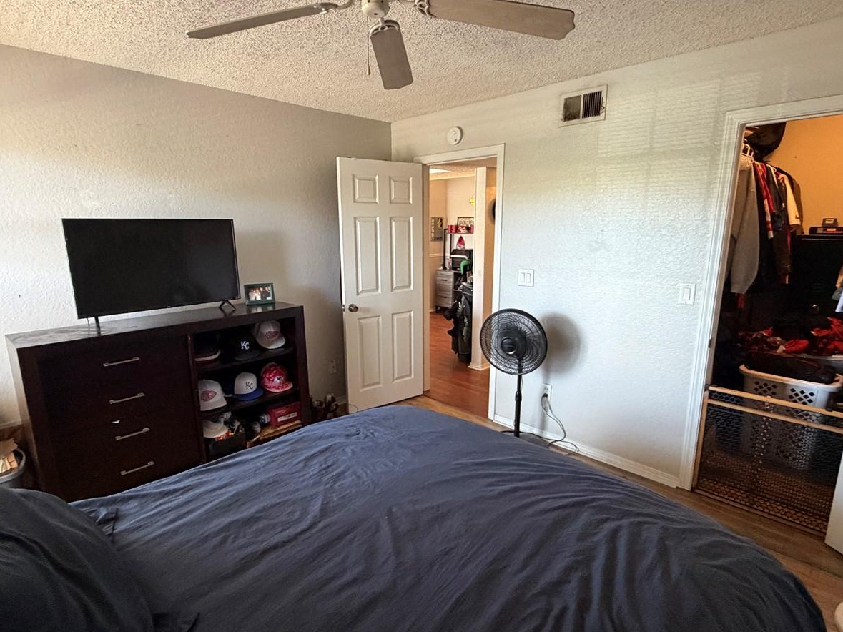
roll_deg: +0.5
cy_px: 320
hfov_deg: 84.6
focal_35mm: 19
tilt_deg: -12.5
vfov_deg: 68.7
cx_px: 408
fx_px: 463
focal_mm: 2.22
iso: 400
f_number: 2.2
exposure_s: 1/60
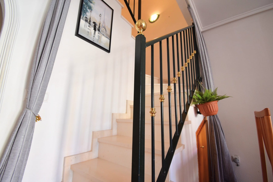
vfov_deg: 77.3
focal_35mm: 15
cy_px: 91
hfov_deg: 100.4
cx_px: 136
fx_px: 114
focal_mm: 10
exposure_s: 1/80
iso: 400
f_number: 4.5
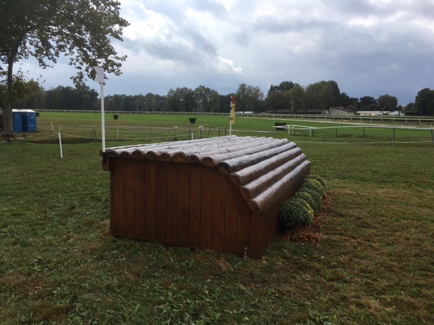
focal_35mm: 29
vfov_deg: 48.2
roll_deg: -0.8
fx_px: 364
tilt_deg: -7.6
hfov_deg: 61.7
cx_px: 217
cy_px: 162
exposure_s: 1/1166
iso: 25
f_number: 2.2
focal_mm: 4.15
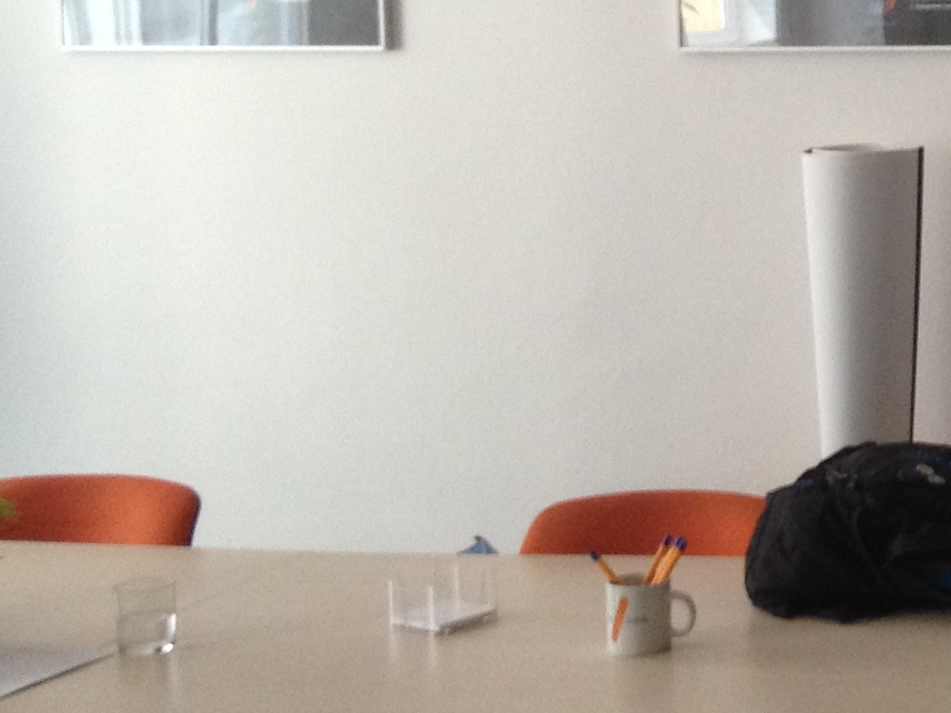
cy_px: -111
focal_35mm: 117
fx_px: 3214
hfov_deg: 15.2
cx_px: 1538
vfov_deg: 12.4
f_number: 2.4
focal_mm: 4.28
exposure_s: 1/20
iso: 125
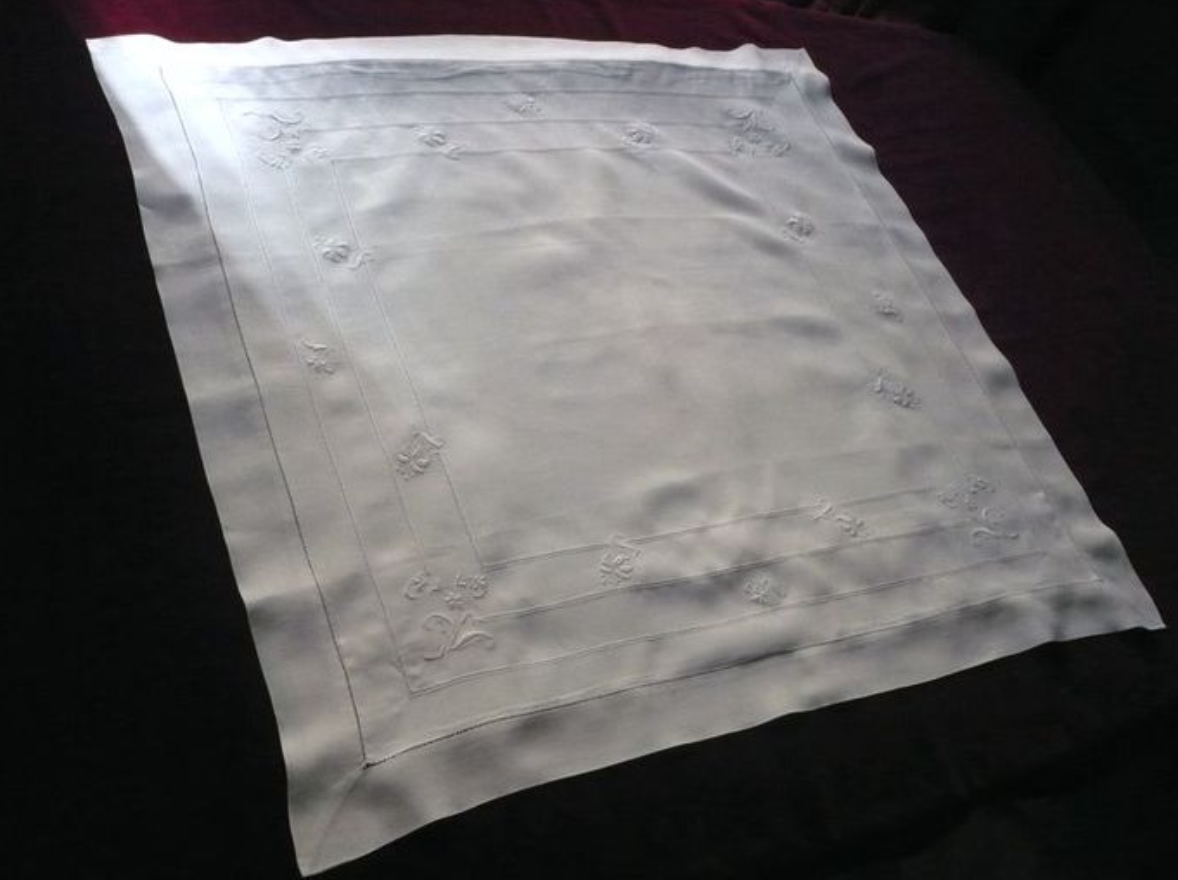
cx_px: 586
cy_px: 448
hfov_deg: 51.4
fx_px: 1224
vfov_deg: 39.6
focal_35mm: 36
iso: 400
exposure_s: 1/800
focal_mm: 5.8
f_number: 2.8
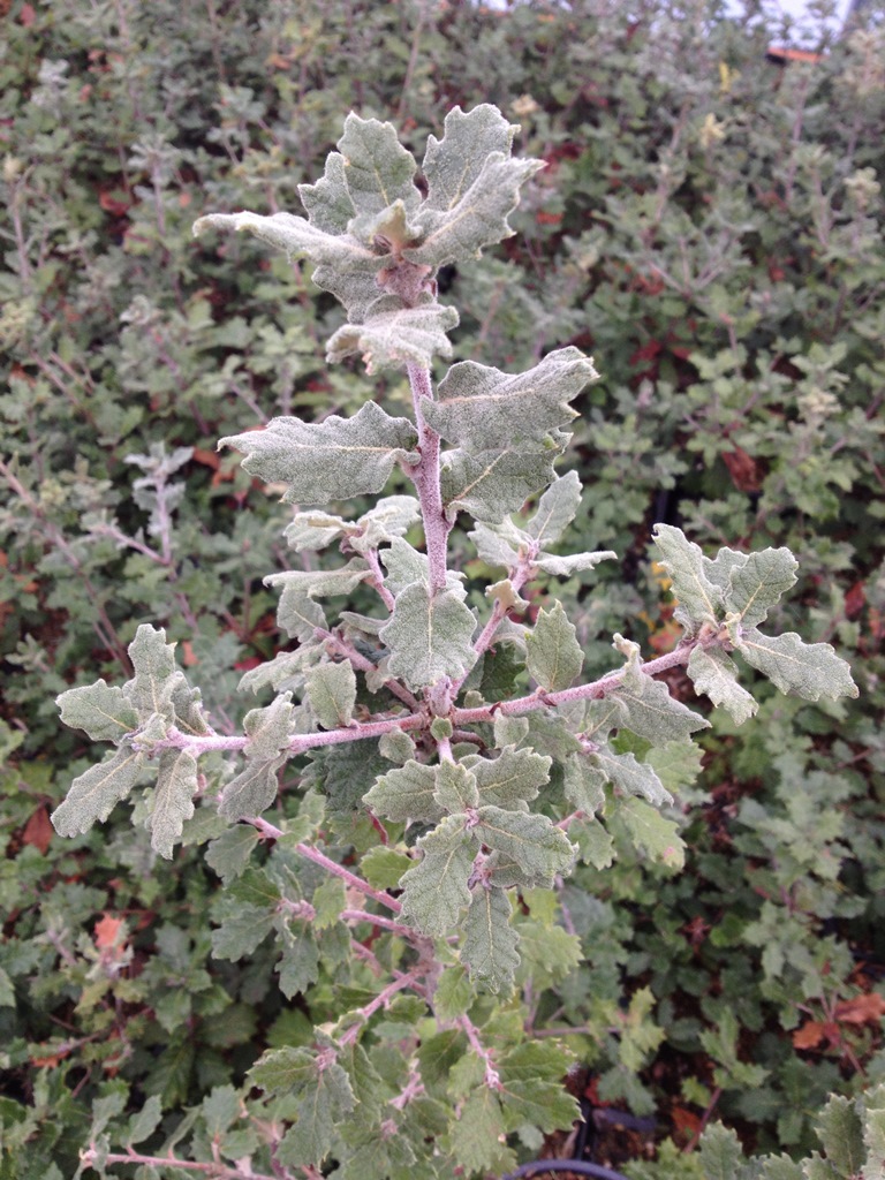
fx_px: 1193
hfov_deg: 40.7
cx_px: 442
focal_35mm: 35
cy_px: 590
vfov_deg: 52.6
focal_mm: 4.28
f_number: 2.4
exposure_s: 1/40
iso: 50
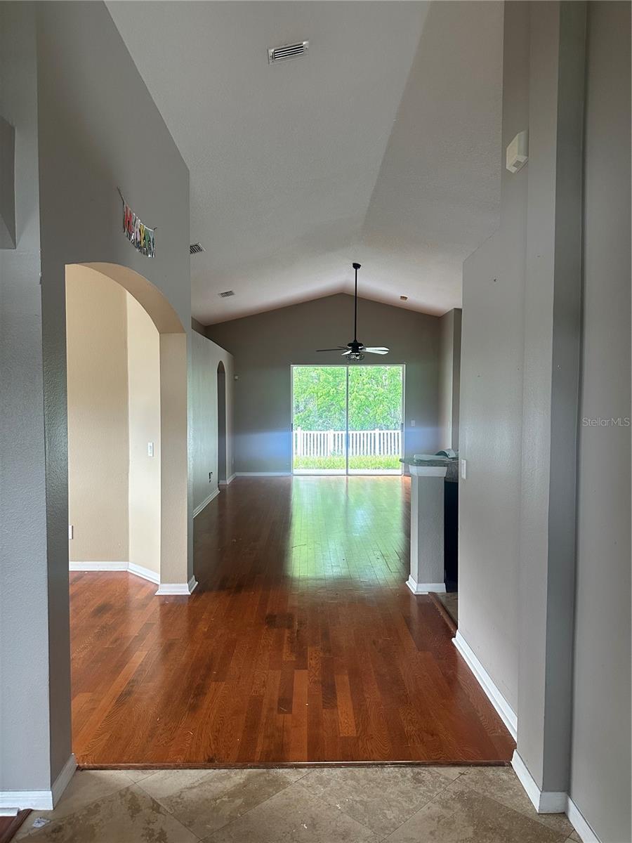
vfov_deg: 71.6
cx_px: 316
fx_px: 584
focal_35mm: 24
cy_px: 422
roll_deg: -0.6
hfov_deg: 56.8
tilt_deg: -3.0
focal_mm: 6.86
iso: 250
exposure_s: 1/119
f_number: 1.78
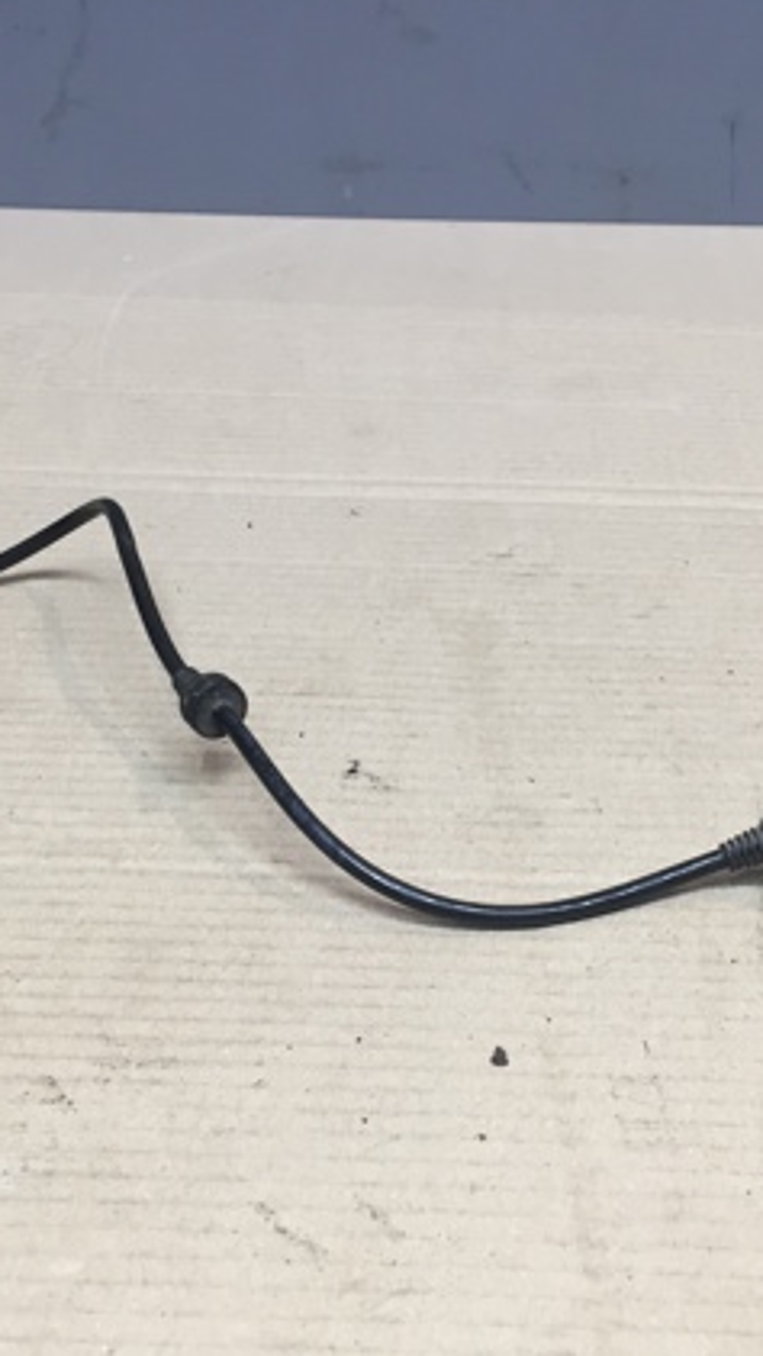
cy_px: 757
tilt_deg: -34.3
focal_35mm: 48
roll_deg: -1.2
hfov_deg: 24.9
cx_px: 483
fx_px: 1725
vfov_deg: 42.8
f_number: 2.2
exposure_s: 1/33
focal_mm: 4.15
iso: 40
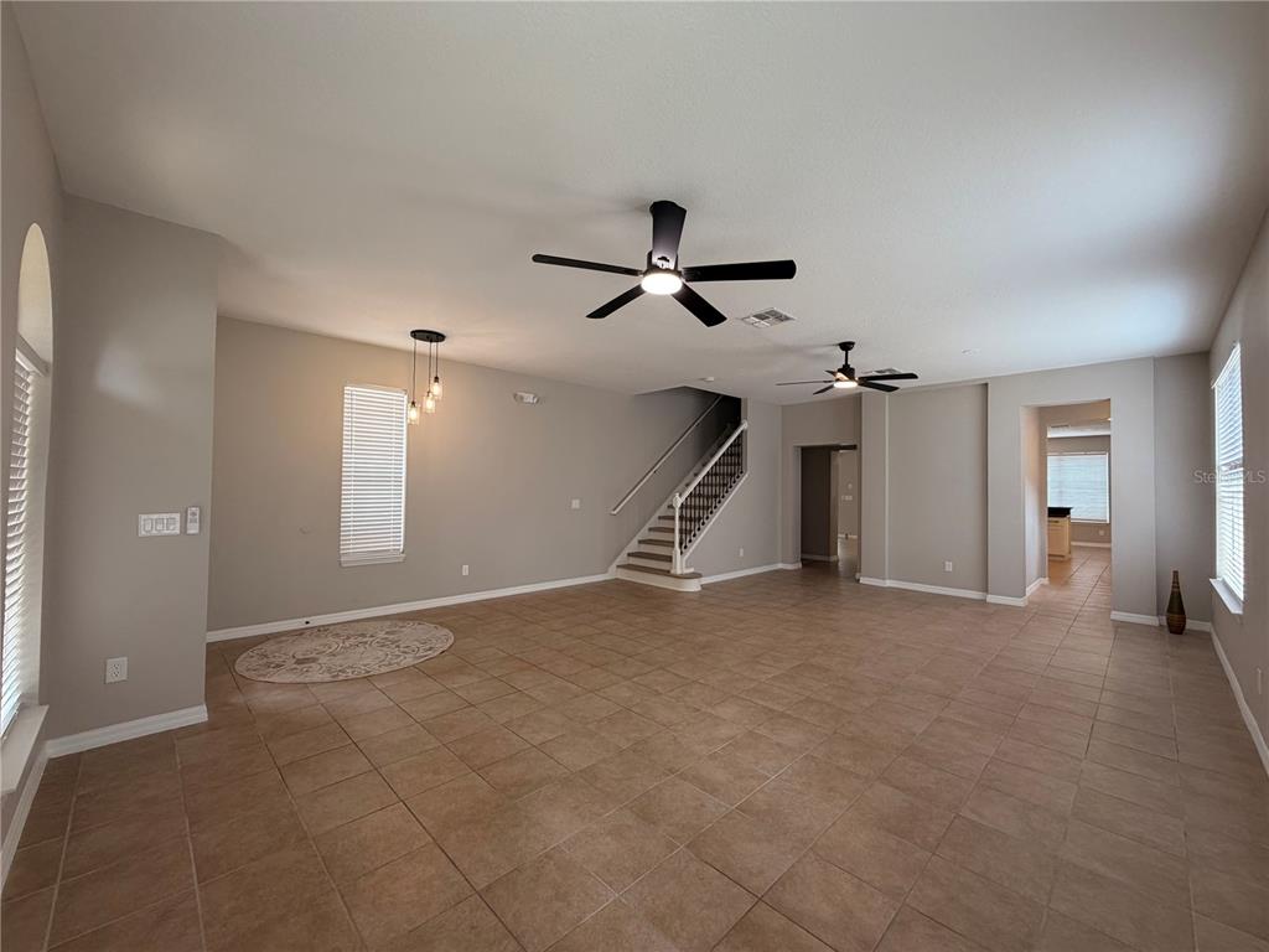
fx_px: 513
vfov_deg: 85.7
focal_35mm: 14
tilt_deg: +1.4
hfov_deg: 102.1
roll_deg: -0.2
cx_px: 634
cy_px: 476
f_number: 2.2
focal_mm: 2.22
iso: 125
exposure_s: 1/120
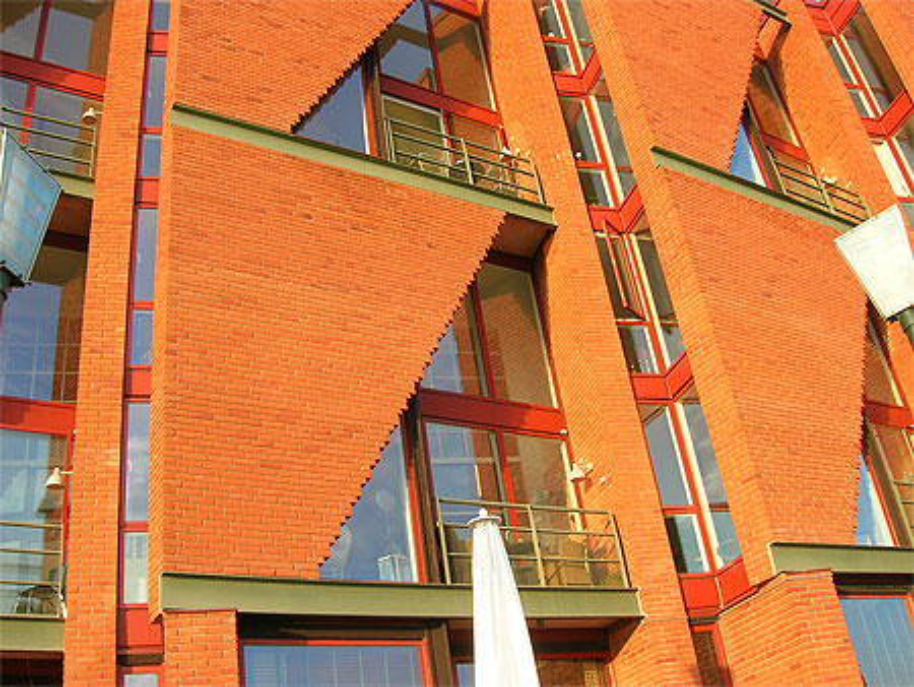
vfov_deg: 41.8
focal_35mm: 34
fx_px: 898
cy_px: 344
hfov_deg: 53.9
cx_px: 457
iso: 50
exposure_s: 1/60.2
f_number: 4.9
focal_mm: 5.7
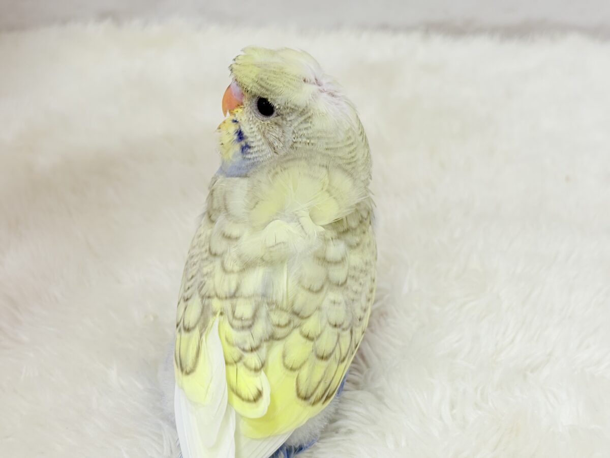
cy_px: 229
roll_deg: +2.5
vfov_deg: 28.0
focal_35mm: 52
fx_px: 916
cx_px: 305
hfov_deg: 36.8
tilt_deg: -33.6
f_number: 1.6
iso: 64
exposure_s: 1/100
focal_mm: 5.96
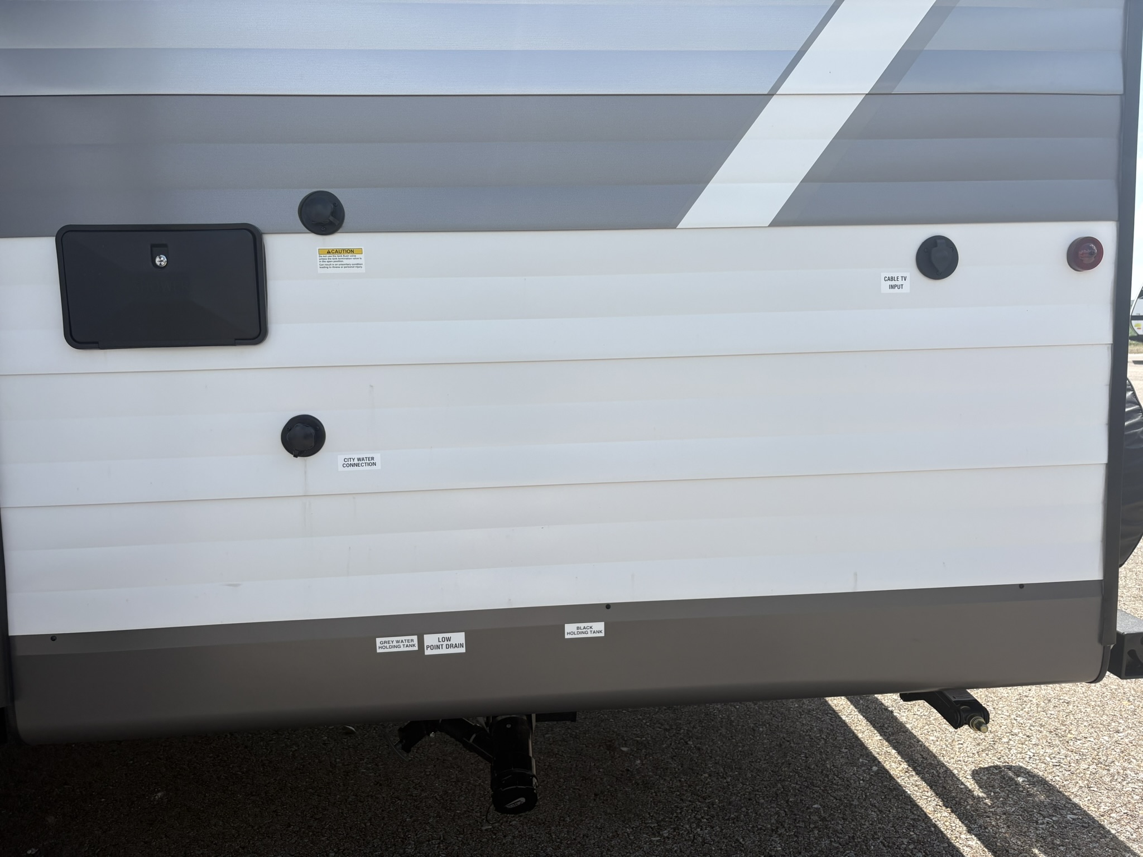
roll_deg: +0.1
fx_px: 859
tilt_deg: -7.0
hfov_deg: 67.3
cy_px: 428
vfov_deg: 53.1
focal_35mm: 26
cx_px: 572
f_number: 1.6
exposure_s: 1/2639
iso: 50
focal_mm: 5.96
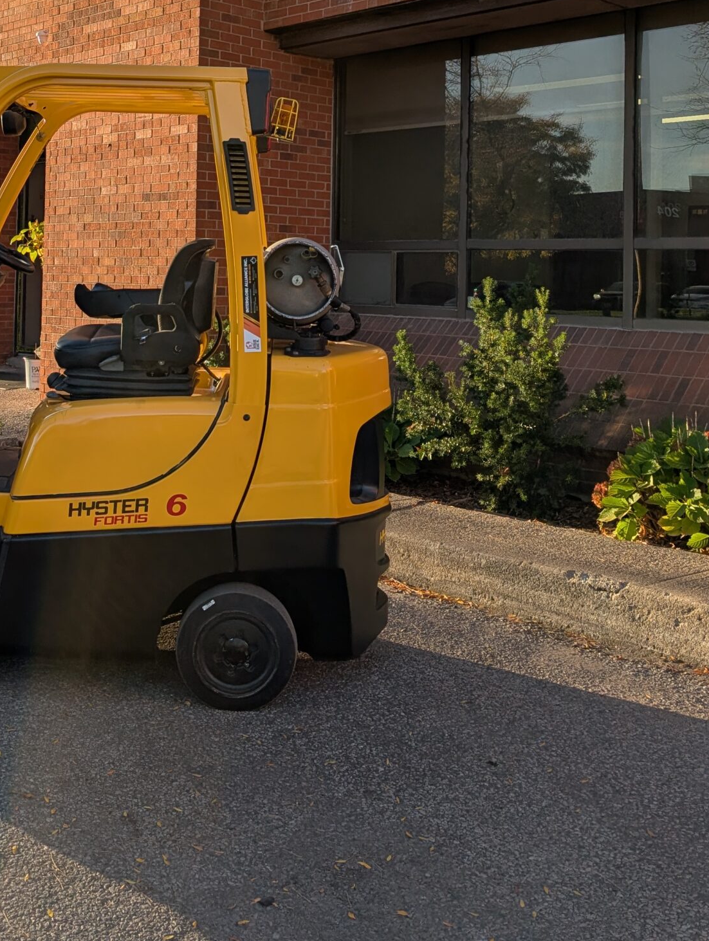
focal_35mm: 42
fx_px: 1144
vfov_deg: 43.4
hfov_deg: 33.9
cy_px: 241
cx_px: 206
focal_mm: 6.9
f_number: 1.68
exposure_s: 1/4950
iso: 20
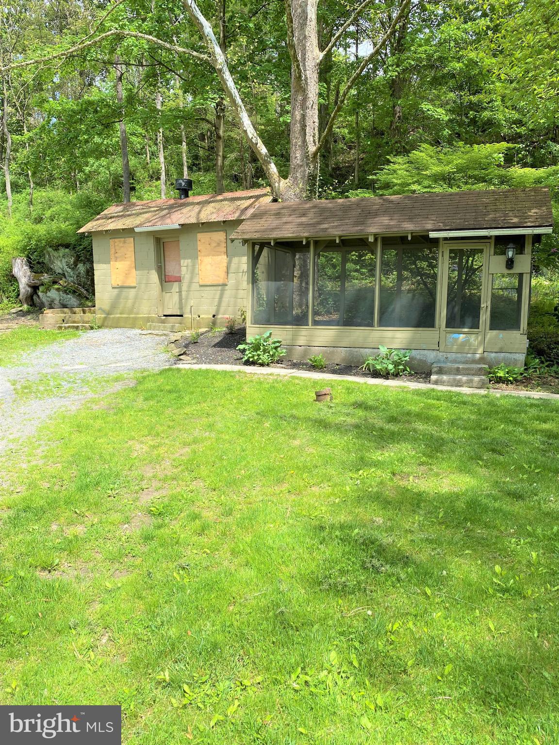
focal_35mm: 26
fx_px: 560
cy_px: 372
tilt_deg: -5.0
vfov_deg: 67.3
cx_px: 280
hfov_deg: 53.1
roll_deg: +0.0
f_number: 1.8
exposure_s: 1/864
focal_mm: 4.25
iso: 32
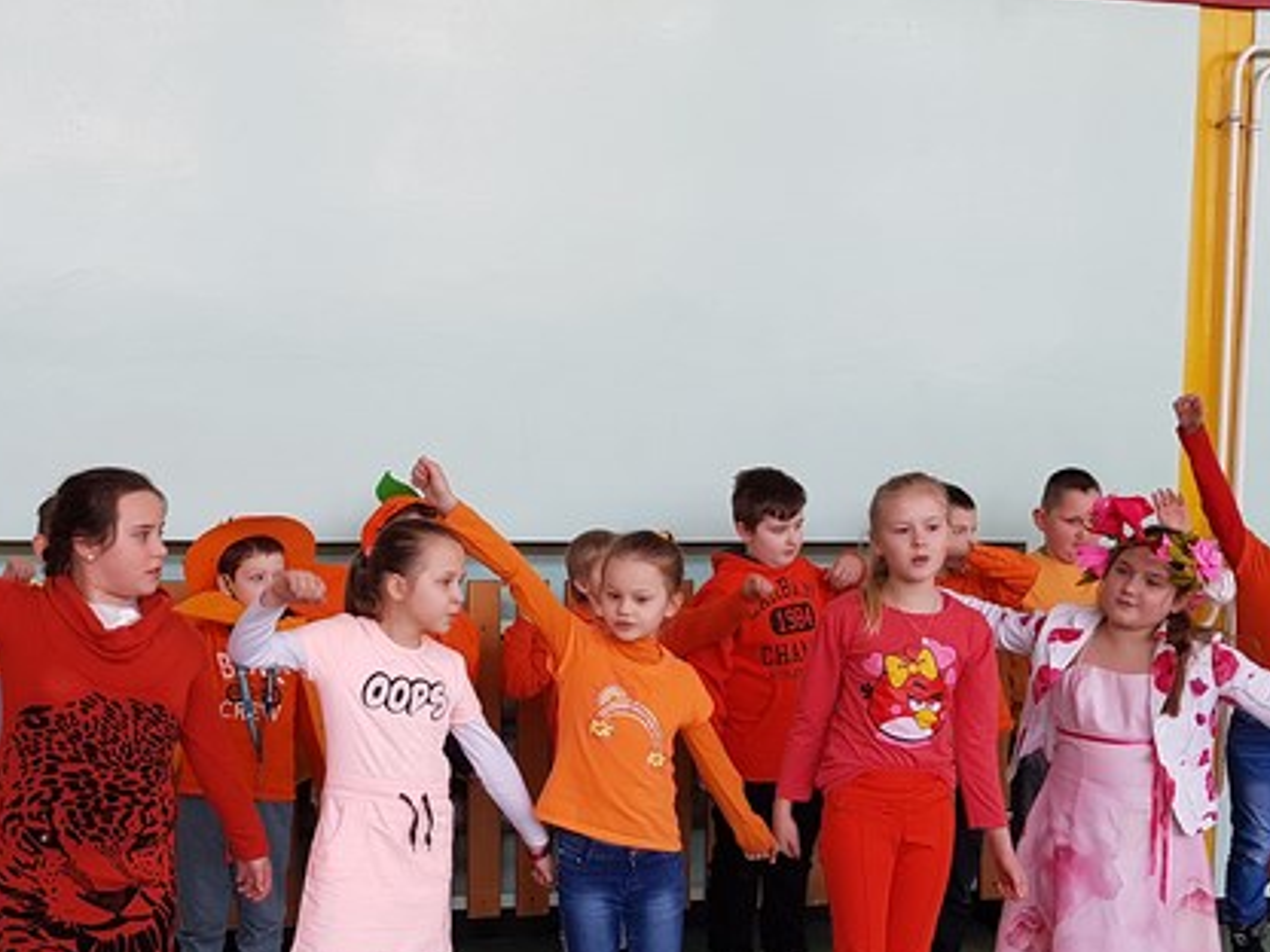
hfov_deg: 37.8
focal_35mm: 50
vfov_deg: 29.0
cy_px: 571
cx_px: 443
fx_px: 1834
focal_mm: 4.2
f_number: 1.7
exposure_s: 1/100
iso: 50
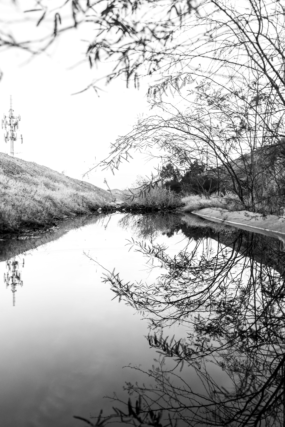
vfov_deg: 54.4
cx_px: 142
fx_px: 415
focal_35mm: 35
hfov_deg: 37.9
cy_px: 214
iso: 800
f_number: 2.8
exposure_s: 1/500
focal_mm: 35
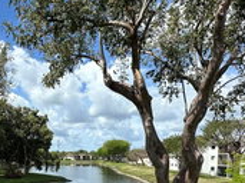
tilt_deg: -1.8
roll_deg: -0.9
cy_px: 163
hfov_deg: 50.7
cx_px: 64
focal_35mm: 35
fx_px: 248
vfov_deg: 38.0
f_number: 2.2
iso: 40
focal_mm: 2.22
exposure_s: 1/855
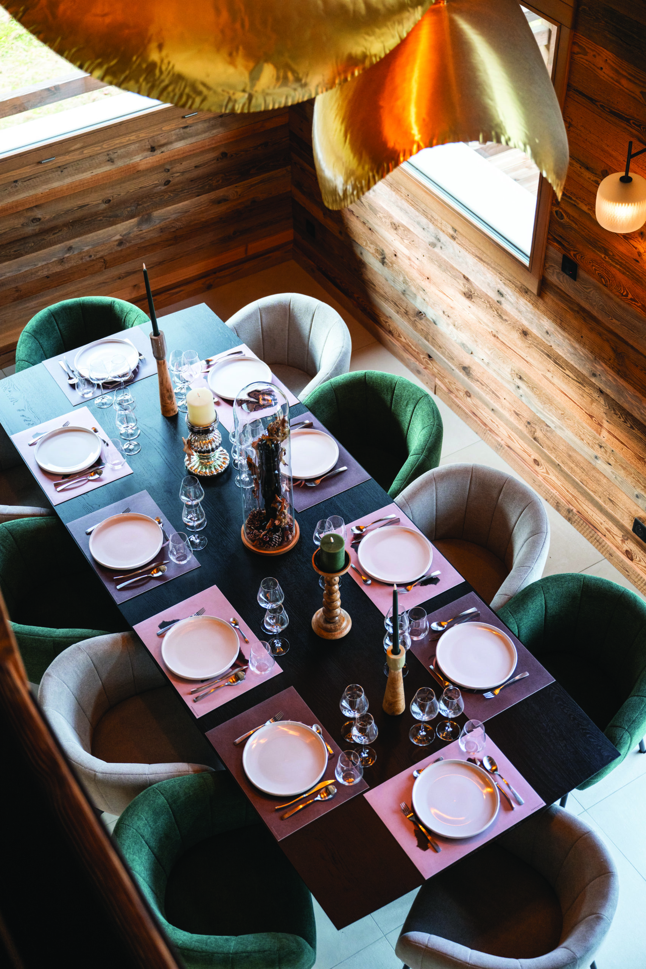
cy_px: 484
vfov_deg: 43.6
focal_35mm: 45
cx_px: 323
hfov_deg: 29.9
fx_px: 1211
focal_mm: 45
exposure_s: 1/250
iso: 500
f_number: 2.8
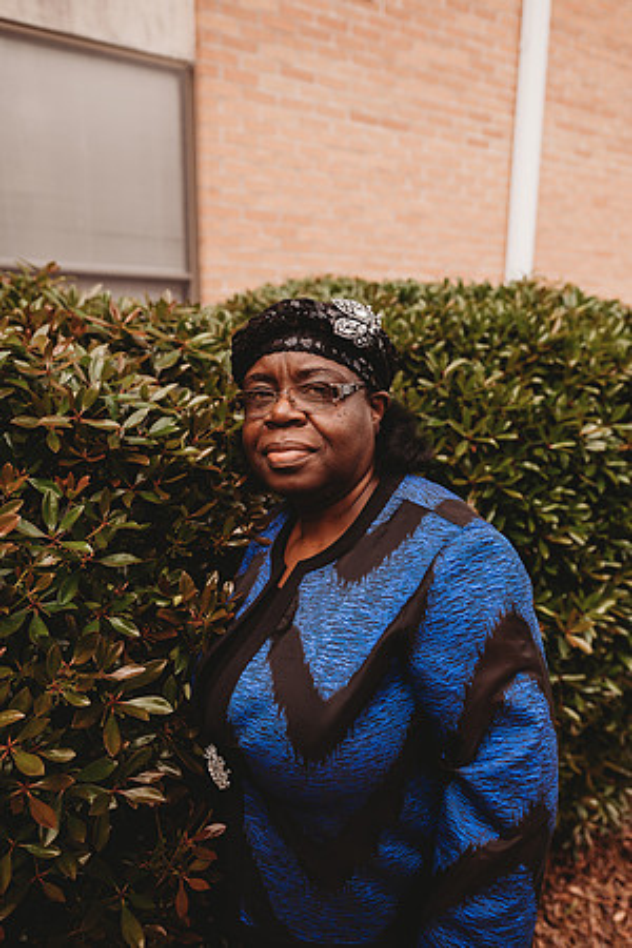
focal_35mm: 24
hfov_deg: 53.1
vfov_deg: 73.7
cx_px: 316
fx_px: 632
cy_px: 474
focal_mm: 24
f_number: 2.8
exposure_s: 1/640
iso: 100
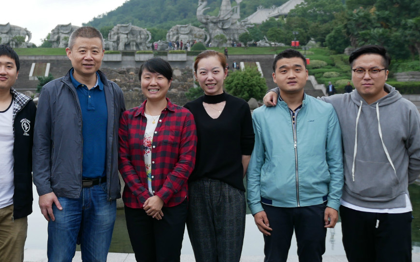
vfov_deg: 17.6
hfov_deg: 27.4
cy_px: 108
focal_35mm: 74
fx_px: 847
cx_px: 93
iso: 200
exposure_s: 1/320
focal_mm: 19
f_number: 2.8
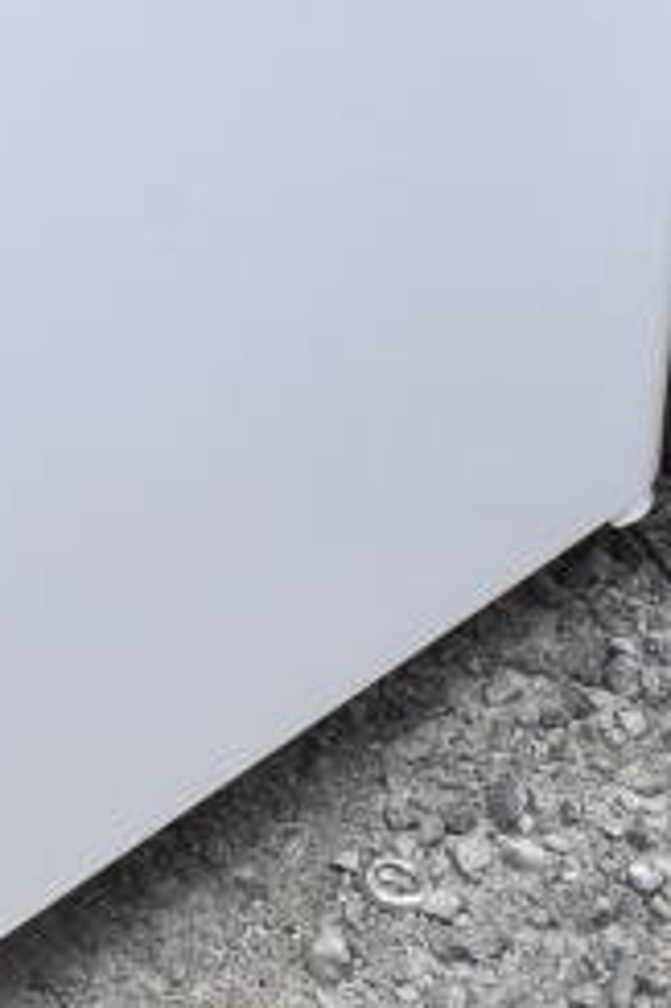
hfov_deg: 10.5
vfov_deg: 14.3
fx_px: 3608
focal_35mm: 129
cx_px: -49
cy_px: -732
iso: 1600
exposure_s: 1/640
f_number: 13
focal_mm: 23
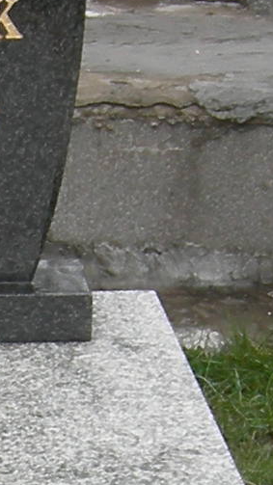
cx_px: -273
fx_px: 2599
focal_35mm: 202
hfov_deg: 5.9
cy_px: 583
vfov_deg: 10.5
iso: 64
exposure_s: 1/170
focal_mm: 7.5
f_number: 4.8
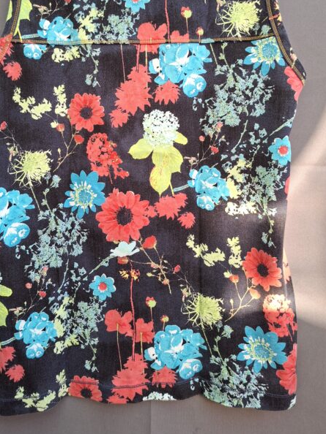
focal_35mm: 31
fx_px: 390
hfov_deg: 45.3
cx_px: 137
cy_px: 162
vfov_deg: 57.6
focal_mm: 5.54
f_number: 1.8
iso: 125
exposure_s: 1/100
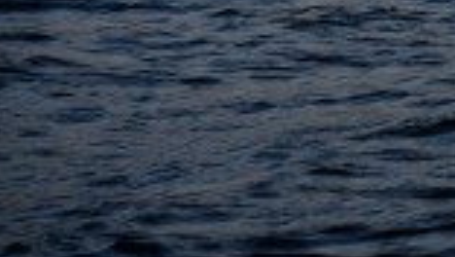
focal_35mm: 564
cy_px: -753
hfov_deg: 3.7
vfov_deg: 2.1
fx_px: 6809
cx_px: 1536
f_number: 4
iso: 100
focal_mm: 70
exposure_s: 1/160
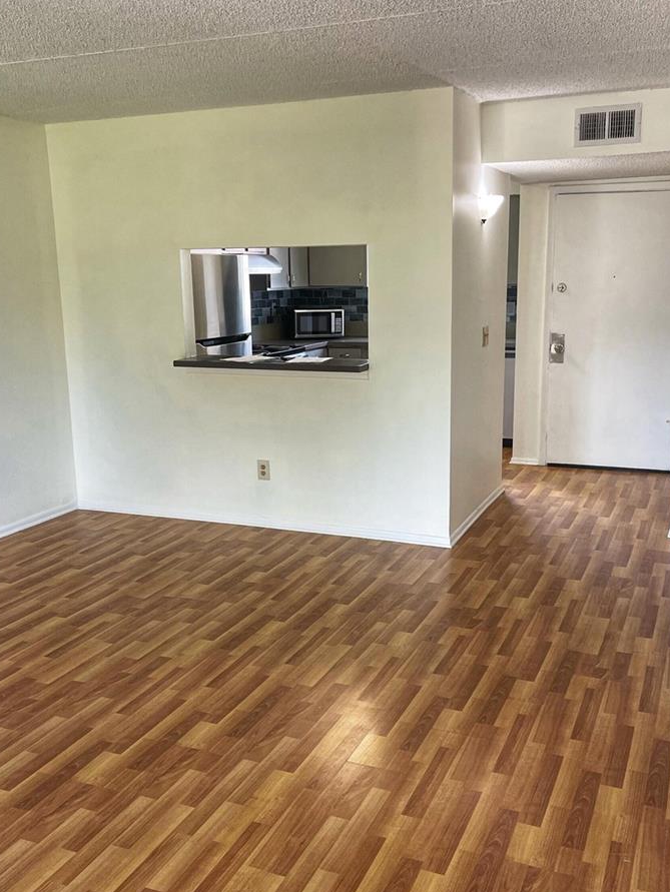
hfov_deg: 40.7
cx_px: 347
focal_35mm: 35
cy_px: 449
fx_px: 903
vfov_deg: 52.6
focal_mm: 5.1
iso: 125
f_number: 1.6
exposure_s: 1/121
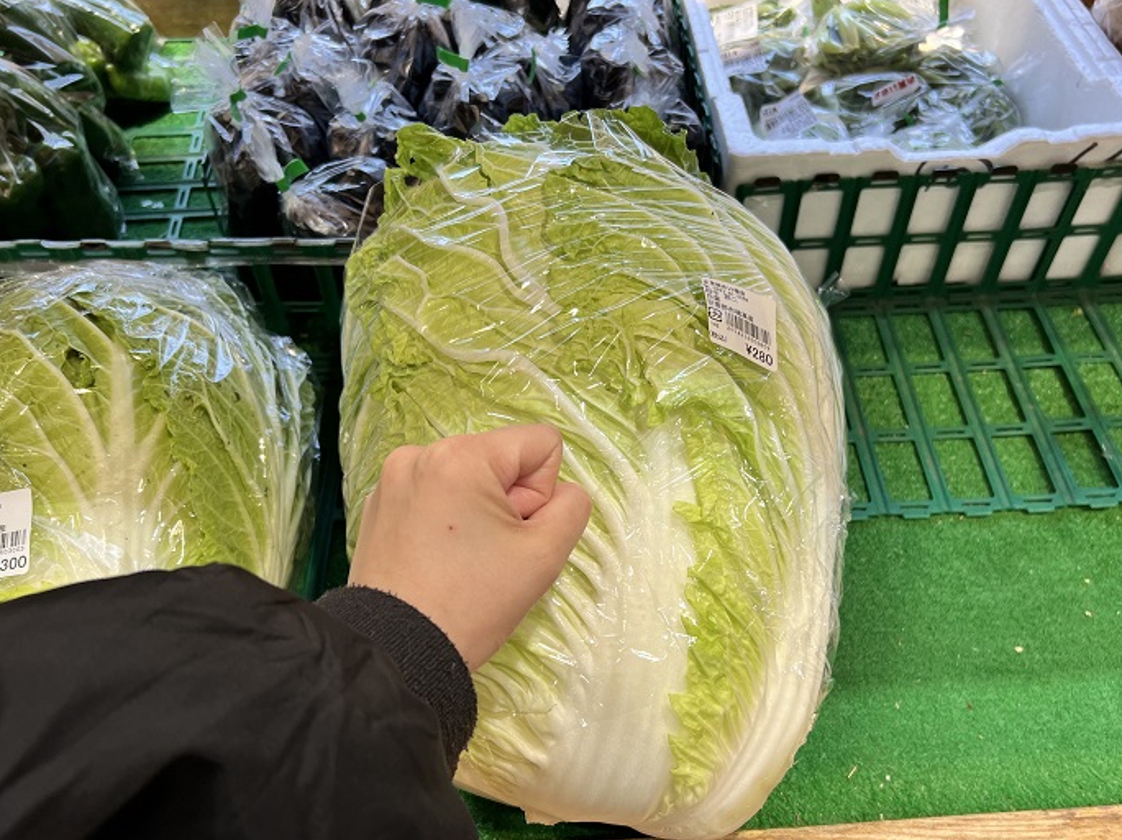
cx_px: 575
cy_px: 490
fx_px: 1004
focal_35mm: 31
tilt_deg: -52.3
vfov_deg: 45.2
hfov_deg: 58.4
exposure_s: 1/60
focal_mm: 5.7
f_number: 1.5
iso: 64
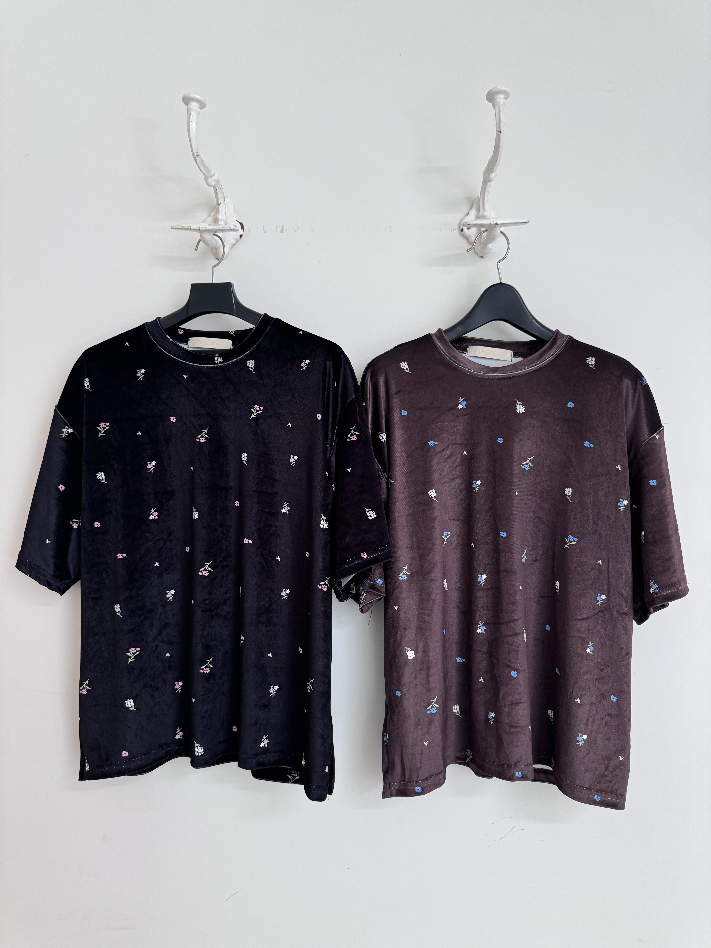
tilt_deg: +2.2
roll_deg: +0.6
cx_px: 356
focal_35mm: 24
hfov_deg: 56.8
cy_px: 474
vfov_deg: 71.6
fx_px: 657
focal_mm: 6.76
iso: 160
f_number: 1.78
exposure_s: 1/60
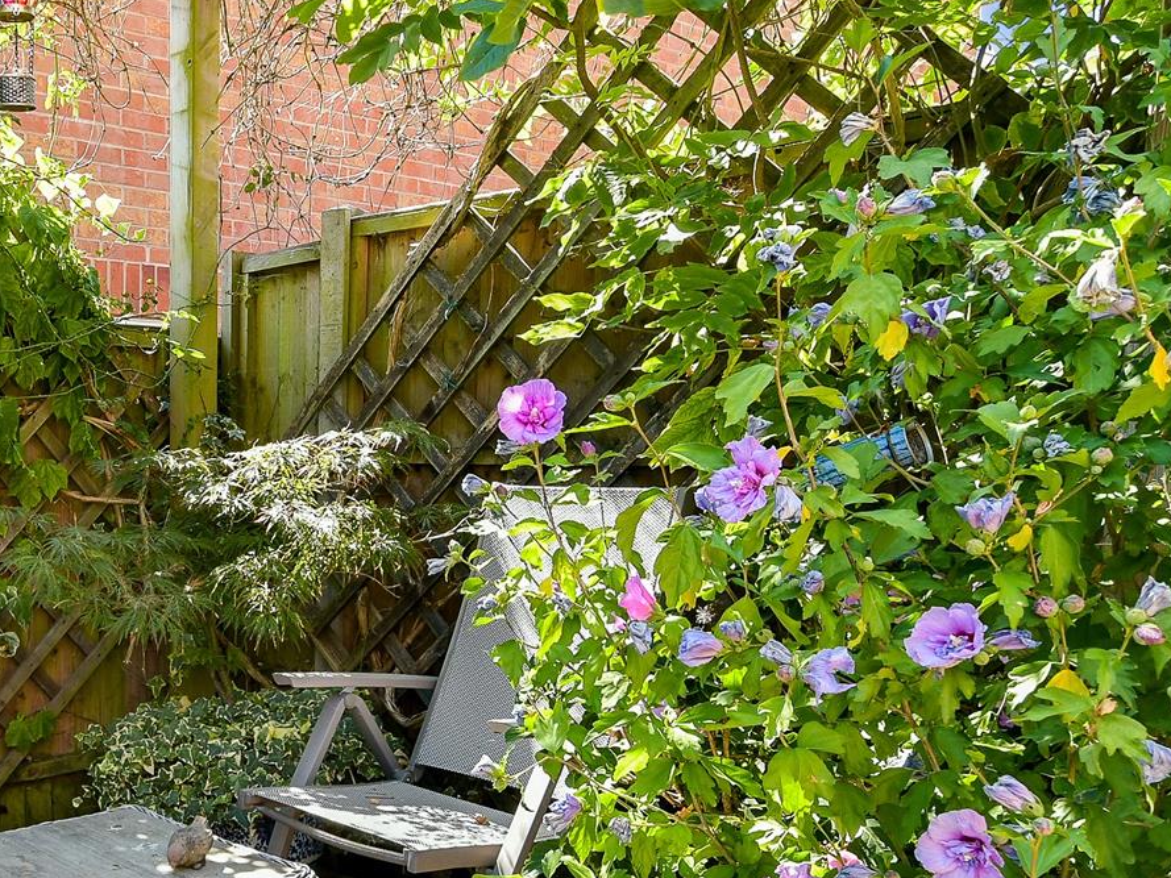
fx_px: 1252
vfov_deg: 37.9
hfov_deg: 46.0
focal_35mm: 37
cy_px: 638
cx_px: 148
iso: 160
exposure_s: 1/25
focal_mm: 13
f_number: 8
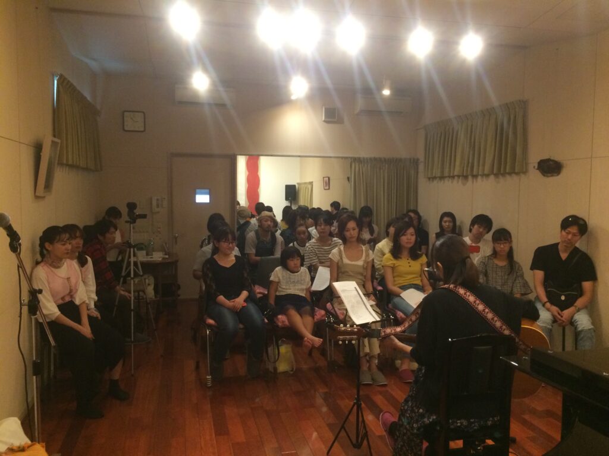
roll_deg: -1.4
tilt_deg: -6.0
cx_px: 304
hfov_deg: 61.7
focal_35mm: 29
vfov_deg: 48.2
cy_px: 228
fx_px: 510
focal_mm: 4.15
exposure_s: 1/33
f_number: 2.2
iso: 320
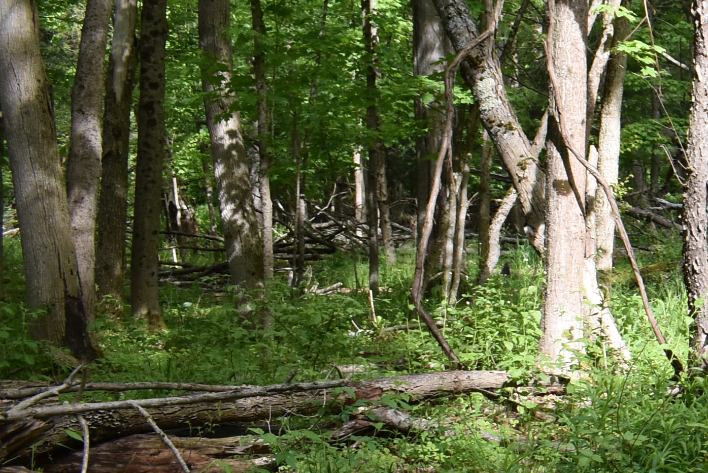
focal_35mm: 87
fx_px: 1711
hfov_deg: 19.8
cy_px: 314
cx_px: 1106
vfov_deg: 15.7
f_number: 7.1
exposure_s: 1/200
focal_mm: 18
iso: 400
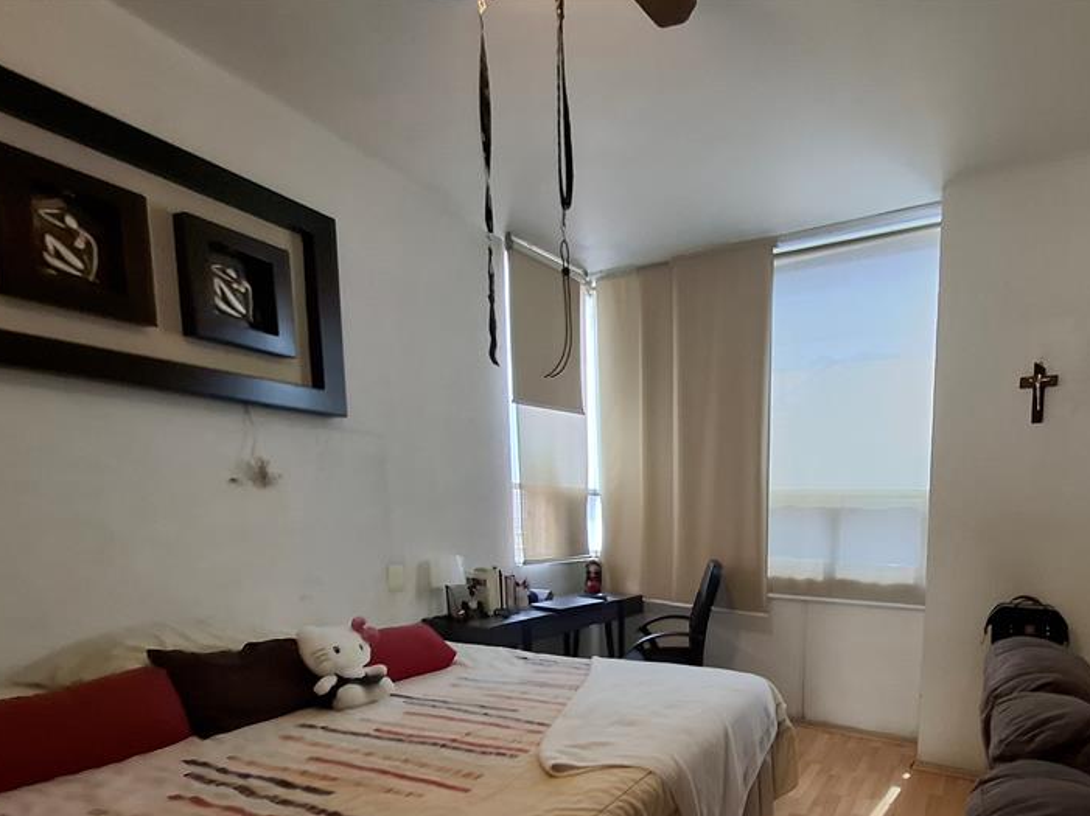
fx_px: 598
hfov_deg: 80.1
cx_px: 776
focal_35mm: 19
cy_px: 592
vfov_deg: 65.3
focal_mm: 1.74
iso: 80
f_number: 2.2
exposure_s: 1/40
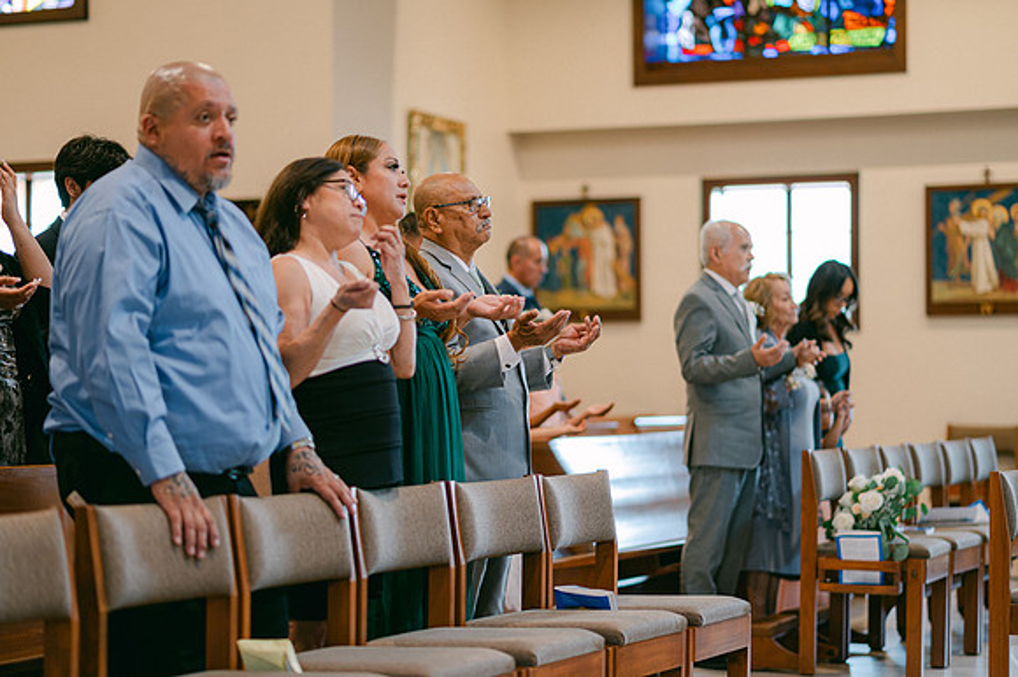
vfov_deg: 15.9
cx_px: 509
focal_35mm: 86
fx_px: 2432
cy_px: 338
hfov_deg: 23.6
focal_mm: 85
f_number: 1.8
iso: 400
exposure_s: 1/125
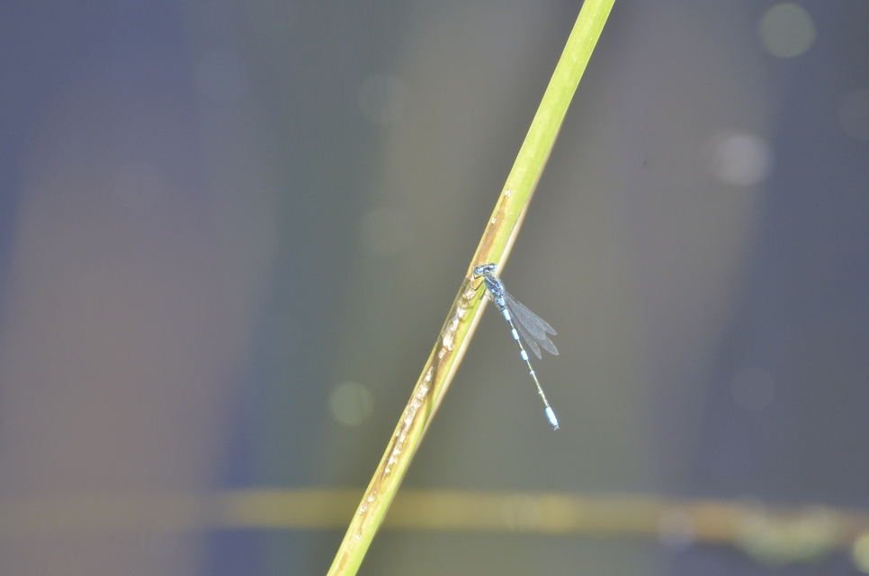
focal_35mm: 900
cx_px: 434
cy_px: 288
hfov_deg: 2.3
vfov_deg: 1.5
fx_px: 21682
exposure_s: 1/640
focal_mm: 600
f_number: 8
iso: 1000
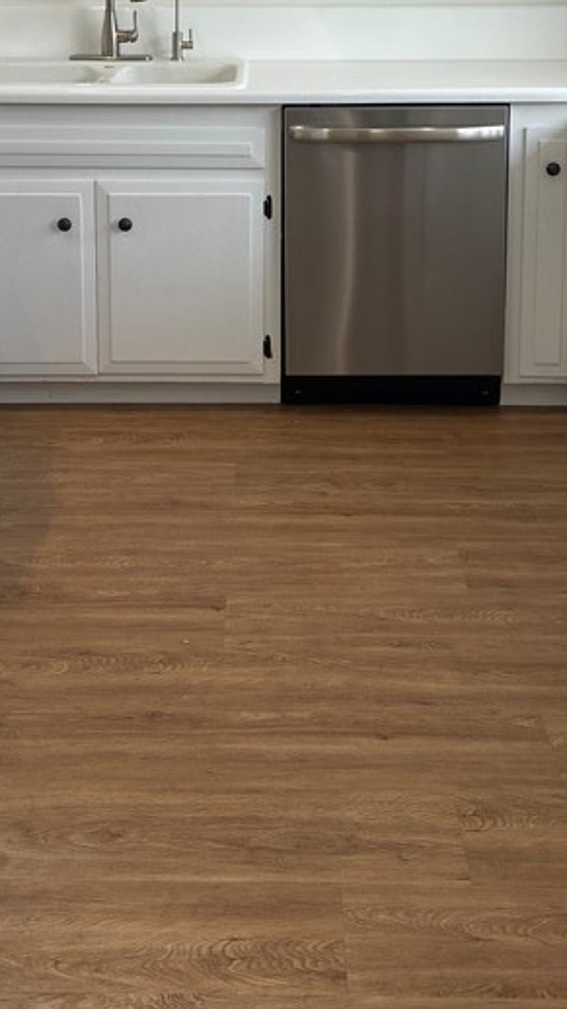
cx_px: 240
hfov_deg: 21.4
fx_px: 1498
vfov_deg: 35.3
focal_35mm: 56
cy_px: 123
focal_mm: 4.25
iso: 100
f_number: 1.8
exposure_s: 1/121
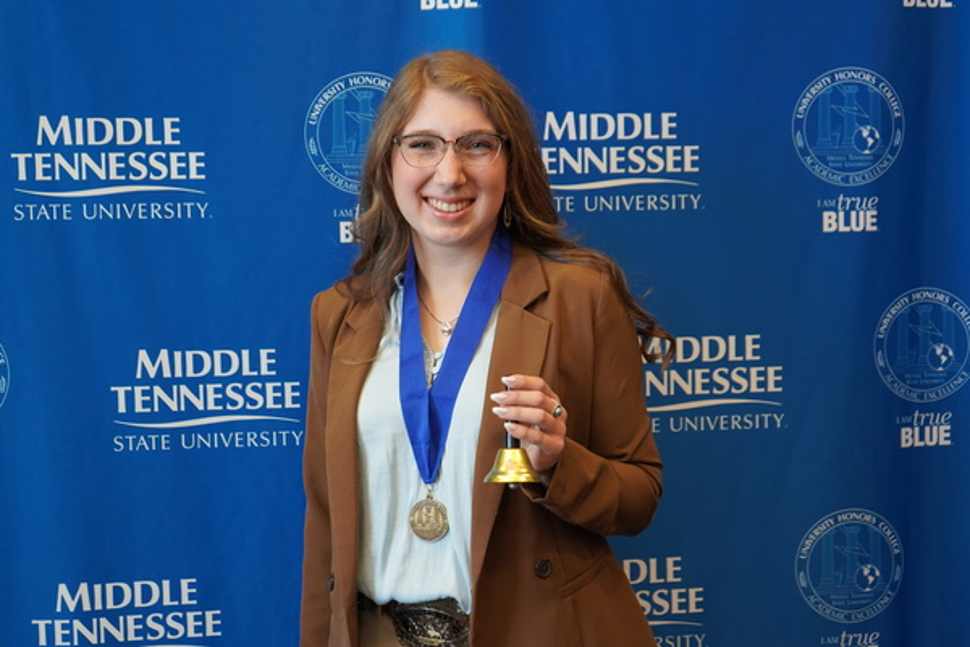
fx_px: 1320
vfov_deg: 27.5
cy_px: 324
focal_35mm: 49
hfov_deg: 40.3
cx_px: 485
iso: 1250
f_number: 4.5
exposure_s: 1/160
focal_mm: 49
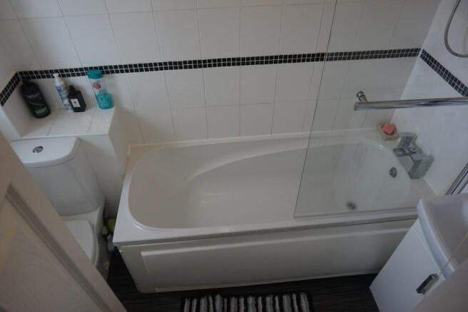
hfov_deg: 73.8
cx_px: 234
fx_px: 312
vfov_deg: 53.1
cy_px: 156
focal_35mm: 24
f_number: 4
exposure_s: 1/160
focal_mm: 16
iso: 640
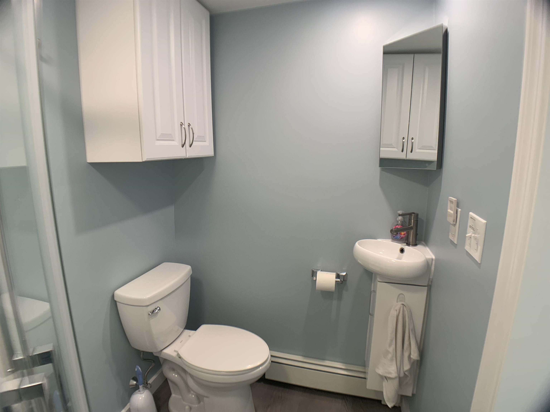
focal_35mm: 26
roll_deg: +1.0
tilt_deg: -10.9
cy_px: 206
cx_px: 275
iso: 64
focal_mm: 4.25
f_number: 1.8
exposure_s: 1/60
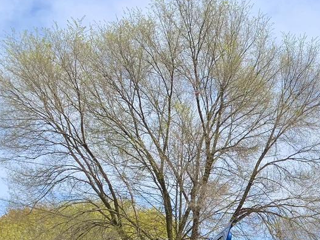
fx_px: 582
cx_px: 345
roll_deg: -0.6
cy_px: 273
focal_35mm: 63
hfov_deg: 28.2
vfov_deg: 21.9
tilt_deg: +6.4
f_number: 1.8
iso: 25
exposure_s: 1/1490
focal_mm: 4.25
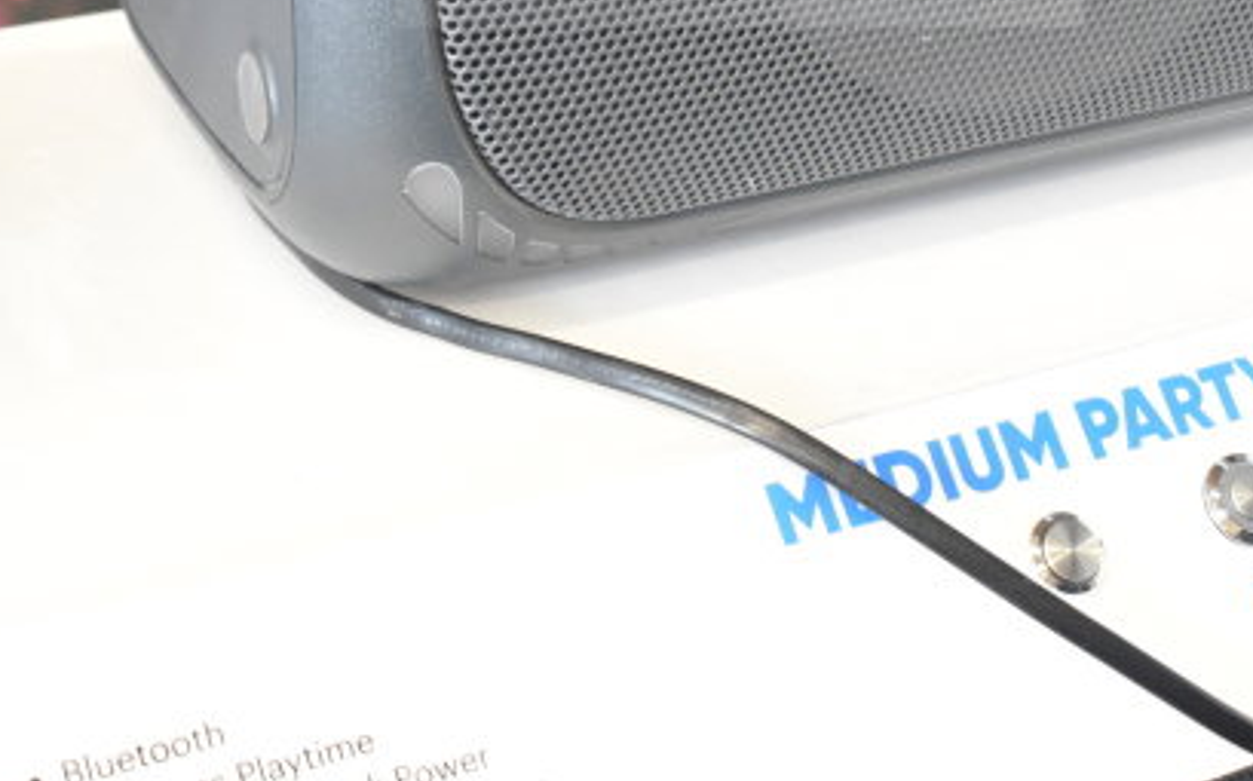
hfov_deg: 23.3
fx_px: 3037
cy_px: -216
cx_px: 738
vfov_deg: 14.1
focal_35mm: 89
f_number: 4
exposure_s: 1/40
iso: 2000
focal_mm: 26
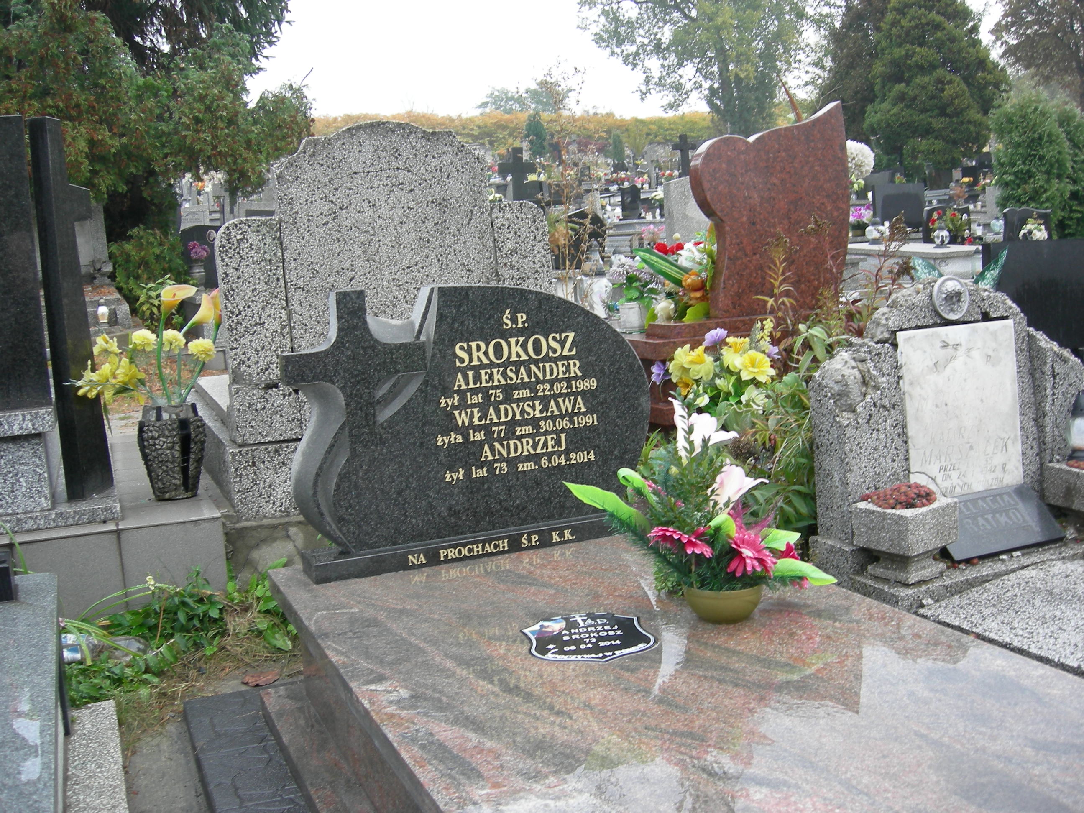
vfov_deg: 39.7
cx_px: 542
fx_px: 1127
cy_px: 406
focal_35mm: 36
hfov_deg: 51.4
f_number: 3
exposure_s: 1/72
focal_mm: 7.5
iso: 64
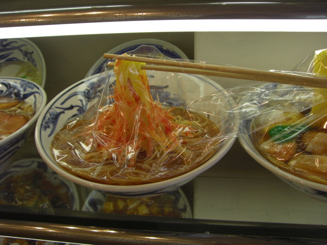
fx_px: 359
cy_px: 122
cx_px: 164
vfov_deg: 37.7
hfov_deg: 49.0
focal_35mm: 38
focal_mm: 6.2
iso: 64
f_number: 2.7
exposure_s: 1/125
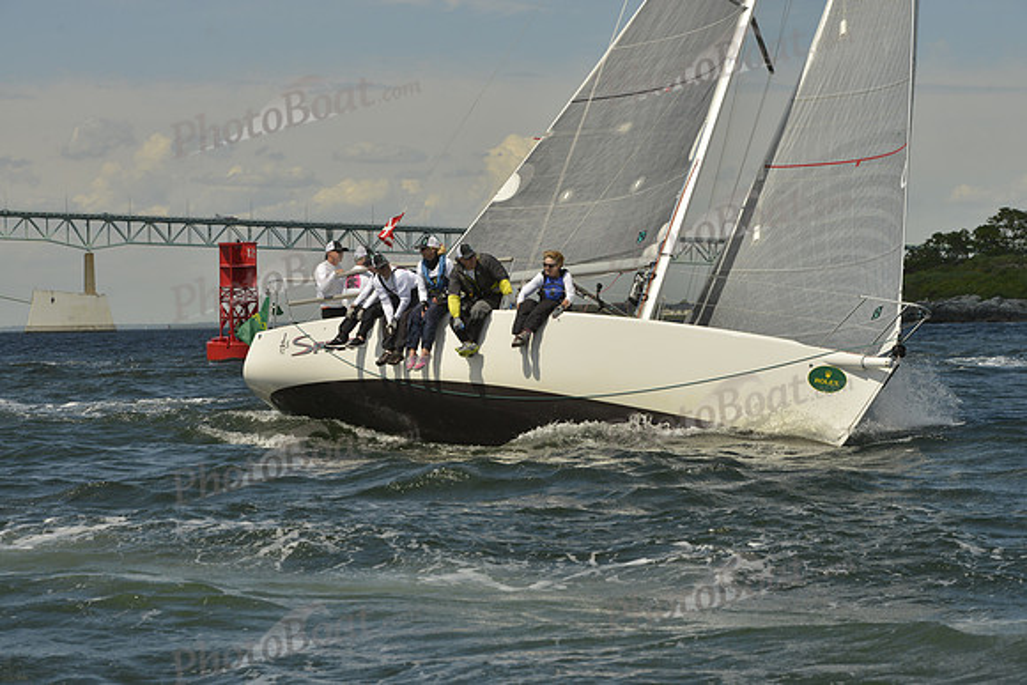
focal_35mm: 98
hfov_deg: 20.8
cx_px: 514
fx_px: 2796
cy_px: 342
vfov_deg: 14.0
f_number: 10
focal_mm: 98
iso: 280
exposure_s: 1/1600
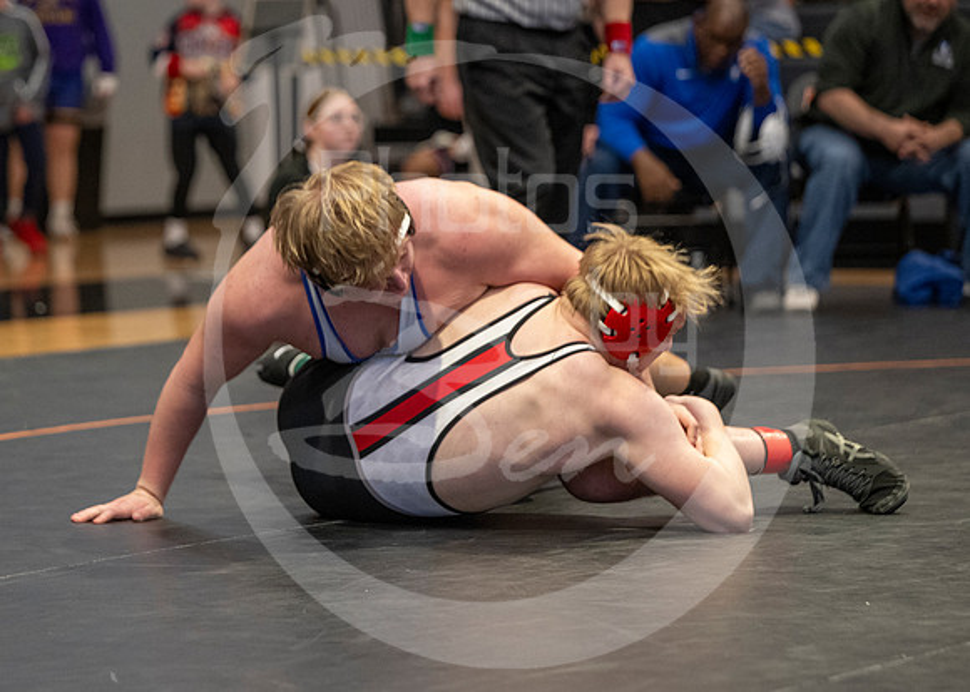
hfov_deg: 13.7
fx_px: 4029
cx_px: 341
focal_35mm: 146
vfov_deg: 9.8
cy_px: 425
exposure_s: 1/1000
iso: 3200
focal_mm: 105
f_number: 2.8
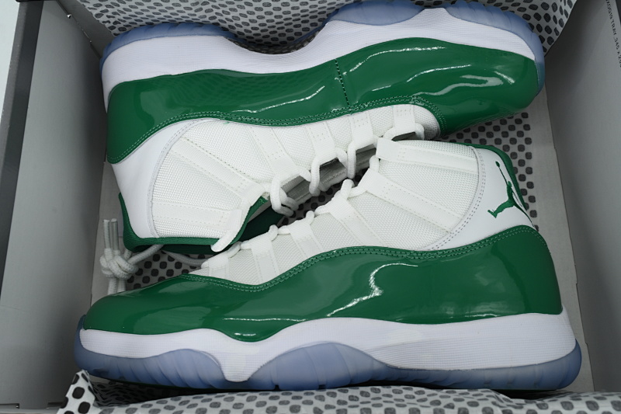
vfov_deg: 41.1
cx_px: 310
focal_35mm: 32
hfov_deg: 58.7
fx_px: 552
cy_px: 207
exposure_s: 1/100
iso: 400
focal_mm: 32
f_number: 10
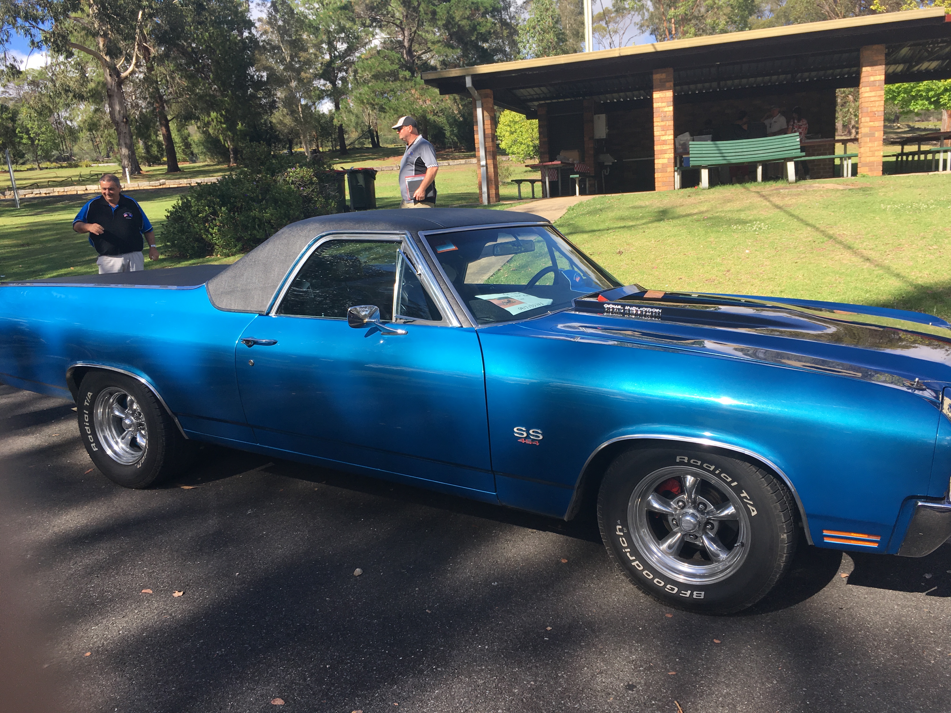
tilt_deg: -11.8
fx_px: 797
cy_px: 356
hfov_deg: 61.7
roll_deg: +5.7
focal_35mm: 29
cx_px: 476
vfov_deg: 48.2
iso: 25
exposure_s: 1/718
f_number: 2.2
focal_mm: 4.15
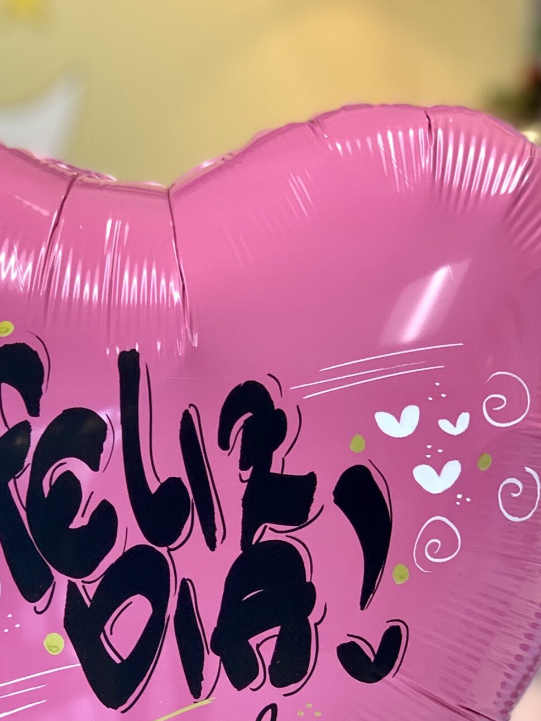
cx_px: 183
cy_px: 564
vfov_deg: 18.9
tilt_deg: -6.4
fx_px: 2146
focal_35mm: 103
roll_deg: +0.1
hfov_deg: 14.3
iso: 100
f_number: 2.4
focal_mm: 6
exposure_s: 1/60
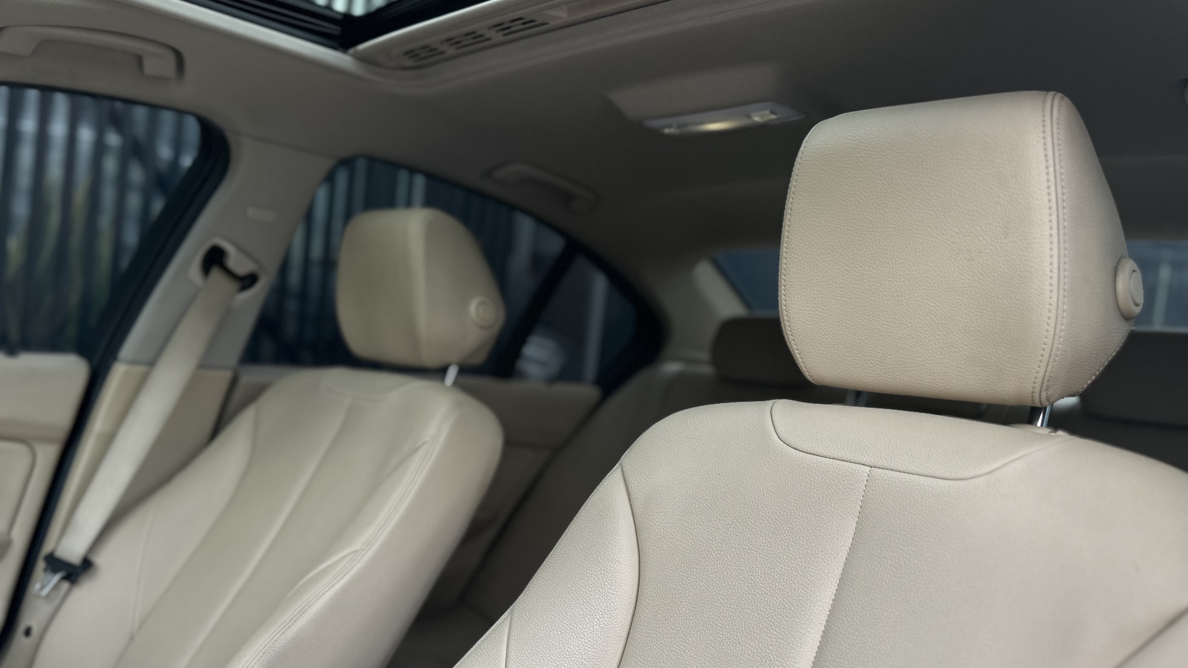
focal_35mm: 29
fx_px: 914
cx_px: 561
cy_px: 425
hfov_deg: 66.0
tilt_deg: -3.0
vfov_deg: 39.9
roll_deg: -7.7
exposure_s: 1/199
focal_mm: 6.86
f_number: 1.78
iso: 80
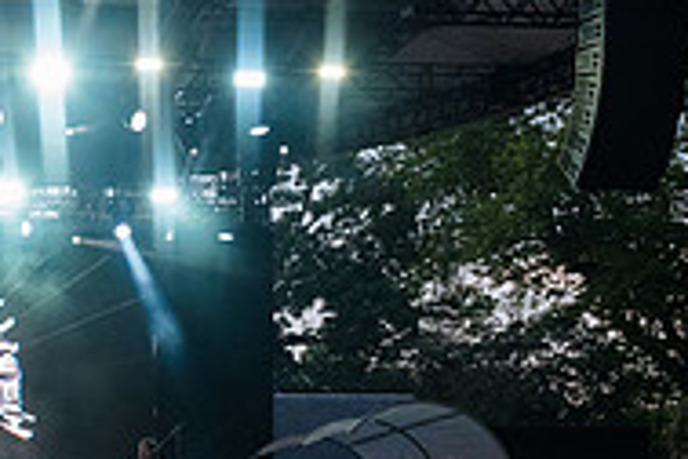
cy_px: 461
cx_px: -22
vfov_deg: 18.0
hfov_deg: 25.8
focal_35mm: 74
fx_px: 1414
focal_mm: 24
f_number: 4
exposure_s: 1/400
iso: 4000
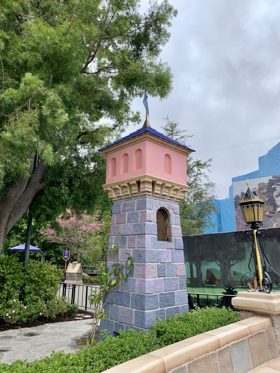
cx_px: 140
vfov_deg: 67.3
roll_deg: -0.8
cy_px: 186
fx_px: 280
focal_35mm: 26
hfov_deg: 53.1
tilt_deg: +14.9
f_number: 1.8
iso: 25
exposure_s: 1/829
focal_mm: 4.25
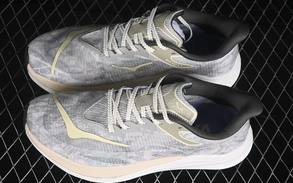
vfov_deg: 15.9
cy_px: 93
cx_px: 137
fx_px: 655
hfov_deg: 25.2
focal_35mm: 82
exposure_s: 1/80
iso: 160
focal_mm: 50
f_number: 7.1
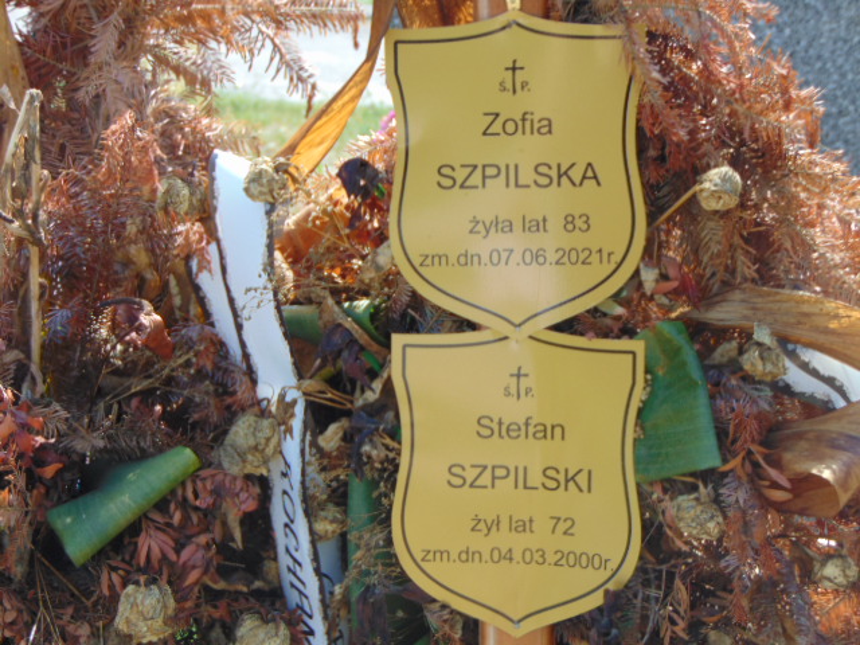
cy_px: 322
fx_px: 2683
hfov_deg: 18.2
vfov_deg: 13.7
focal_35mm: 108
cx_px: 430
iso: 80
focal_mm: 19.4
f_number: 3.9
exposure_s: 1/250
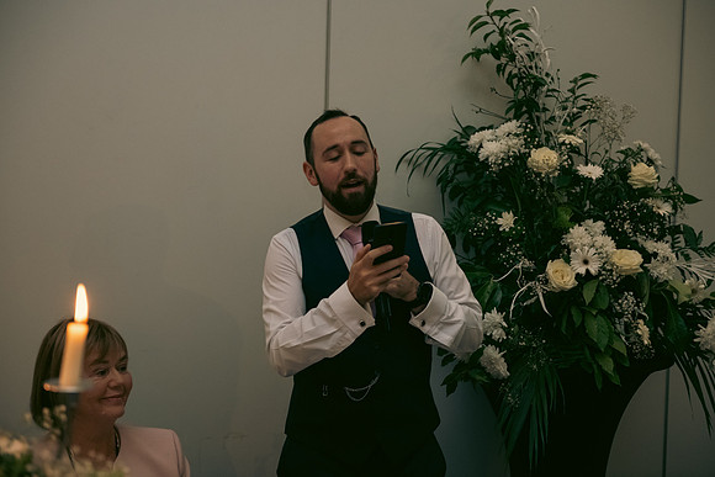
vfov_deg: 19.5
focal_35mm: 70
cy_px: 238
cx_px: 358
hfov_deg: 28.8
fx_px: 1391
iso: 2000
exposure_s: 1/160
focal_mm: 70
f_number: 3.5
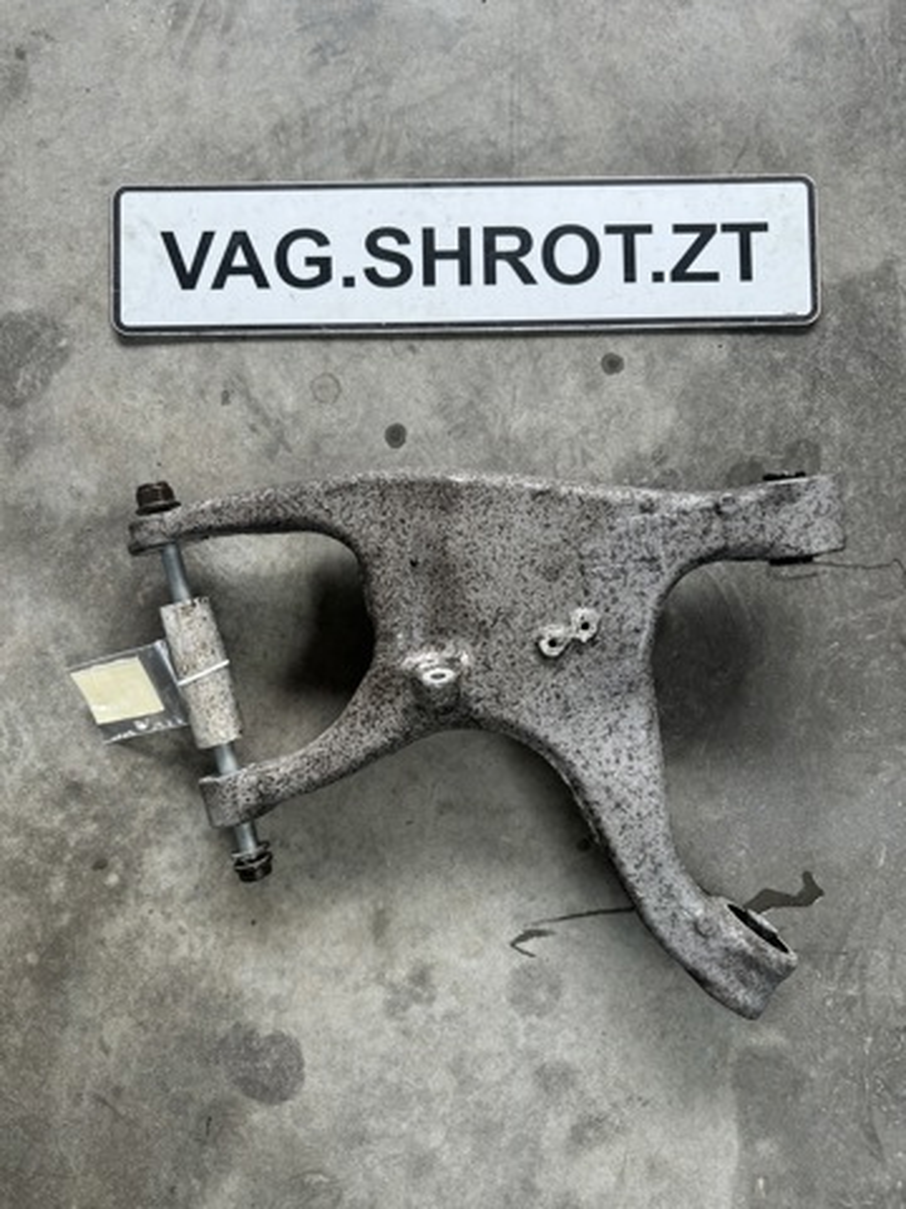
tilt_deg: -87.3
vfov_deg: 71.6
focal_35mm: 24
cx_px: 453
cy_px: 604
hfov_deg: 56.8
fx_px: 838
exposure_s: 1/121
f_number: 1.78
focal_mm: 6.76
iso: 100
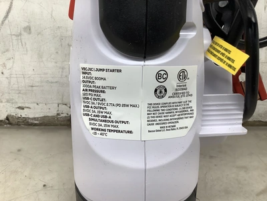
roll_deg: +0.3
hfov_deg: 58.4
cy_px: 100
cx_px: 134
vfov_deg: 45.4
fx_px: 239
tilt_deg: -15.3
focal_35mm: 31
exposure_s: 1/100
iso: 64
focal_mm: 3.3
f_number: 2.4
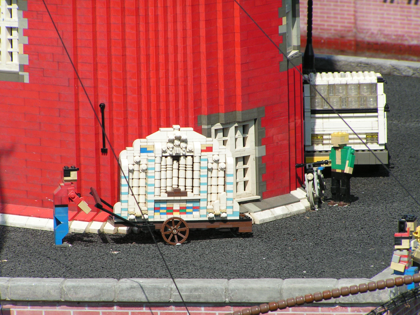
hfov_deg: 6.1
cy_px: 158
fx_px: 3955
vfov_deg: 4.6
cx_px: 210
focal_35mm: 326
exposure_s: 1/500
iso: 50
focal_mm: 54.1
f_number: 5
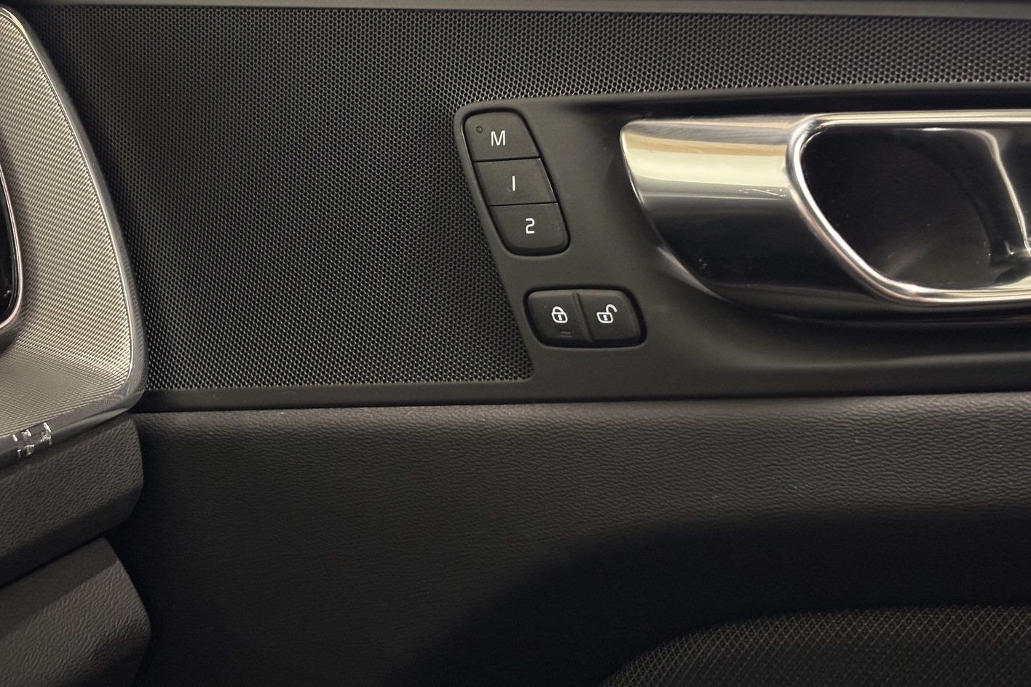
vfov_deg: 24.6
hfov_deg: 36.2
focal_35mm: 55
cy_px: 300
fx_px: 1575
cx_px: 512
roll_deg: -0.5
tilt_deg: -9.4
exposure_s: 1/20
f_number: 1.6
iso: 400
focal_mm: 5.96
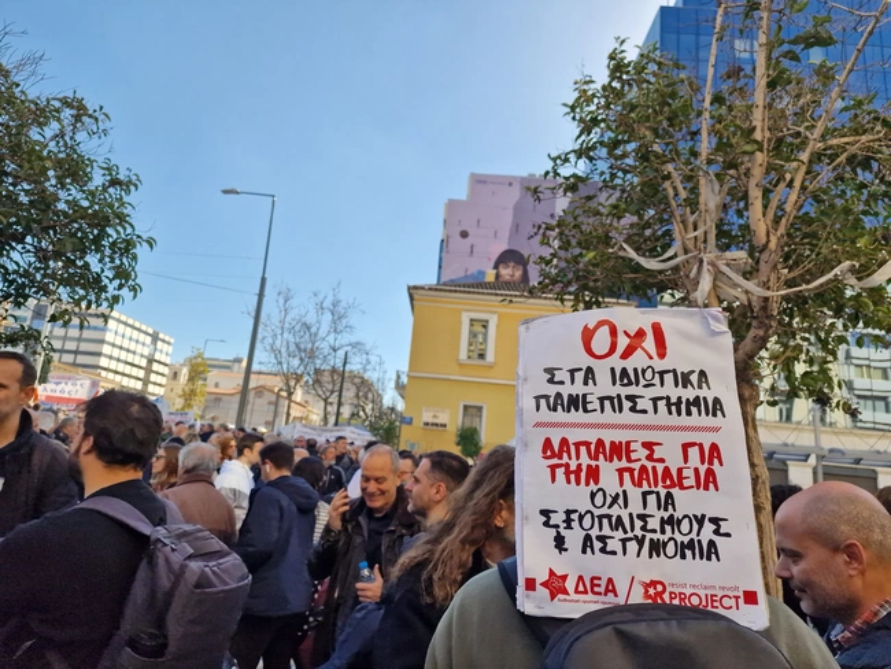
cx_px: 446
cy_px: 334
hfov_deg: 73.9
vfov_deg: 58.9
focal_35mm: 23
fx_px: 592
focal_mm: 6.4
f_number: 1.8
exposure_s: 1/558
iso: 50
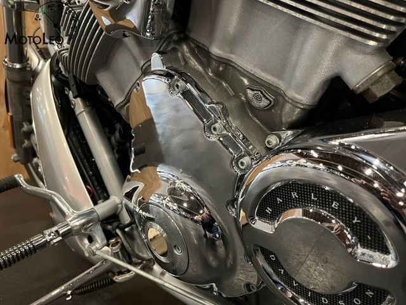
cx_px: 203
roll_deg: -0.9
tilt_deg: -6.9
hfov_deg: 67.3
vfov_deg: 53.1
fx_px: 305
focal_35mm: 26
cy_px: 152
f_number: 1.6
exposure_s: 1/33
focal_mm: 5.1
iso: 640
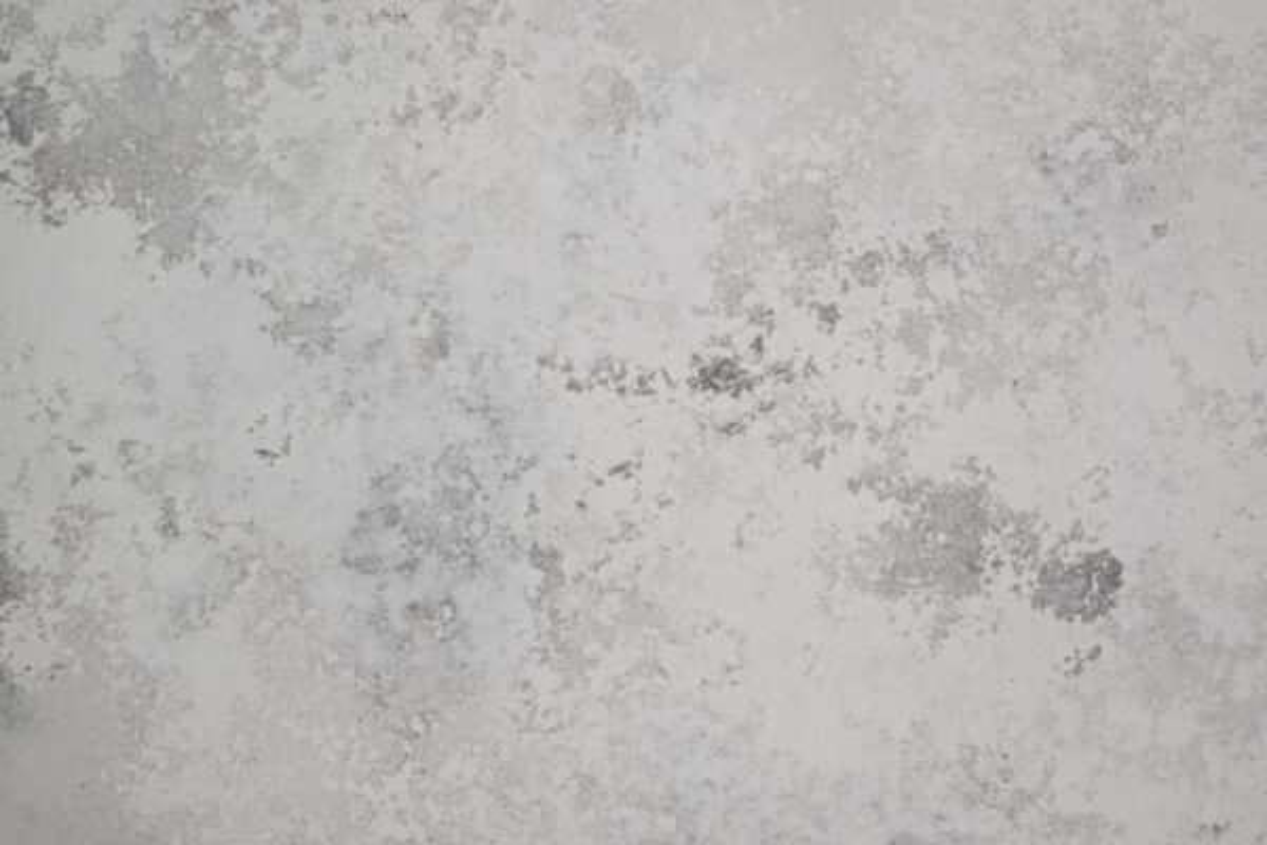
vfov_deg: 18.2
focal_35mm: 75
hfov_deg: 27.0
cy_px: 422
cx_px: 634
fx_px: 2639
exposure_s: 1/80
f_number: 6.3
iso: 280
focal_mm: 50
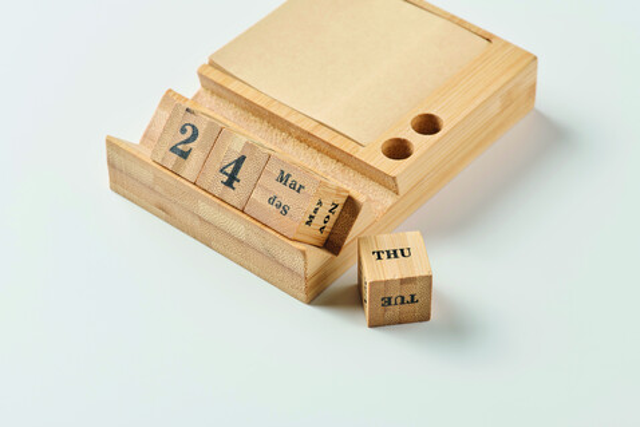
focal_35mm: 105
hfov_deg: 19.5
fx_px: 1867
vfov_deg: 13.0
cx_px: 320
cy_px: 214
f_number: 16
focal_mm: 105
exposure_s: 1/125
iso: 64
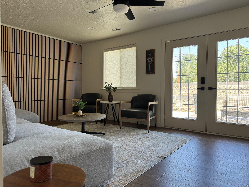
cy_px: 94
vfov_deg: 56.8
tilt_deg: -1.7
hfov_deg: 71.6
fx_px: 173
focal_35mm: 24
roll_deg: -0.2
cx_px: 124
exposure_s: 1/121
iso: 64
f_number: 1.78
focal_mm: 6.76
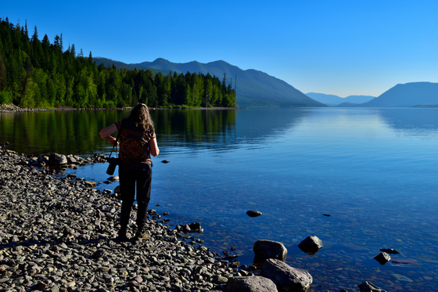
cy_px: 146
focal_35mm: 44
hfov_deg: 45.0
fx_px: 529
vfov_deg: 30.8
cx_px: 219
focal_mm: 29
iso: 100
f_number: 4.2
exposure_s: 1/400
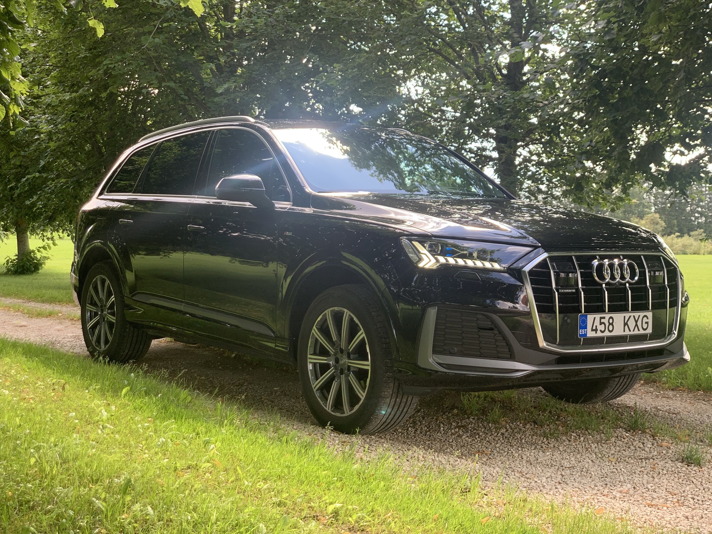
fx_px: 1070
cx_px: 356
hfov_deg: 36.8
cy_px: 267
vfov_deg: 28.0
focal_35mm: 52
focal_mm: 6
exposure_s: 1/134
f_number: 2.4
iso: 16
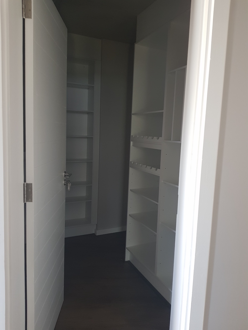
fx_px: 248
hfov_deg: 53.1
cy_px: 165
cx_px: 124
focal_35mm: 26
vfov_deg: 67.3
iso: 200
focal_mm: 4.2
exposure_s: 1/30
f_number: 1.7
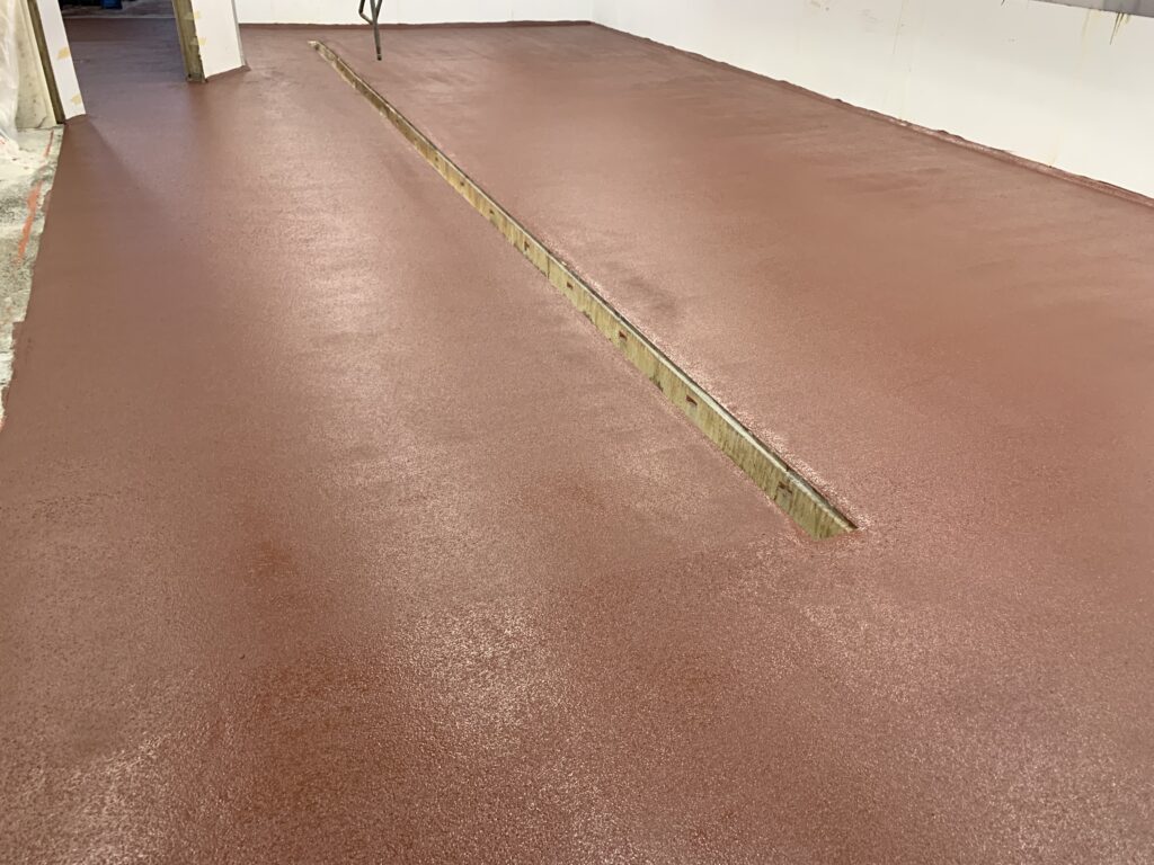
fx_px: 867
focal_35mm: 26
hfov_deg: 67.3
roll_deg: -3.4
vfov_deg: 53.1
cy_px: 432
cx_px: 577
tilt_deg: -30.3
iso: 100
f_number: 1.8
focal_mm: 4.25
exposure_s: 1/60
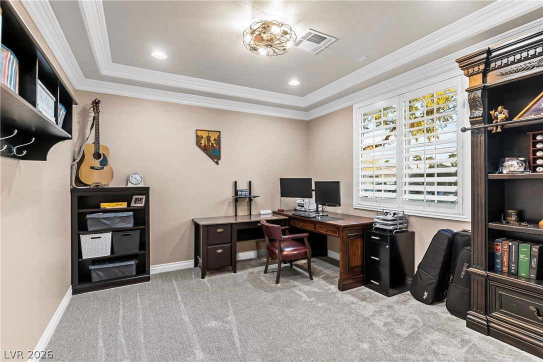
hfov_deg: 93.3
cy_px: 181
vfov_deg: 70.4
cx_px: 272
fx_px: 256
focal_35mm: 17
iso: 400
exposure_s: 1.3
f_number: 8
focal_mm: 17
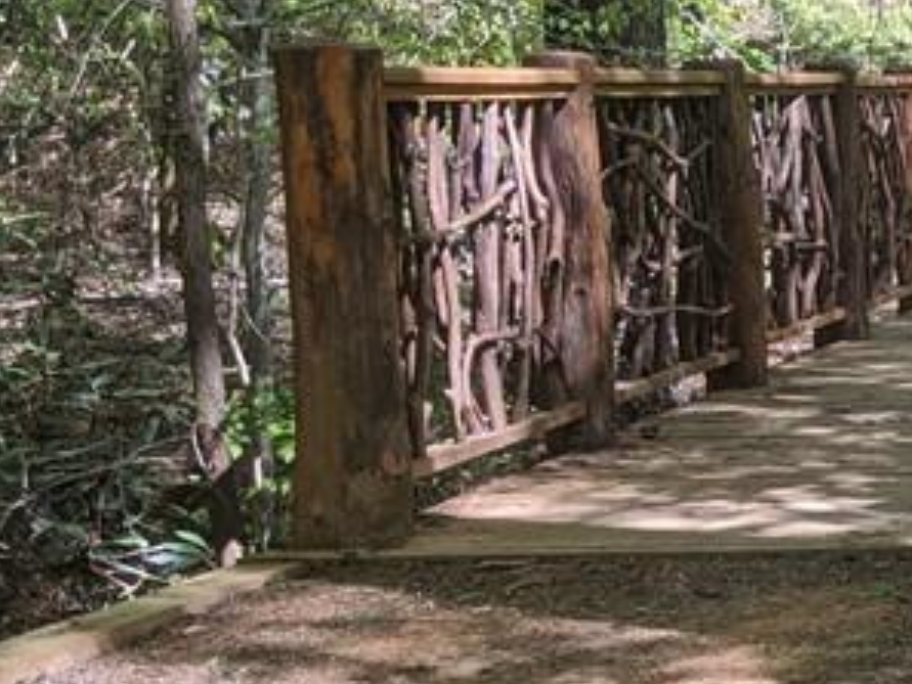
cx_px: 1416
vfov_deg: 15.9
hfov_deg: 18.4
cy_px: 390
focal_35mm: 93
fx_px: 2451
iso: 49
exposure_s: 1/397
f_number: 1.8
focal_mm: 4.44
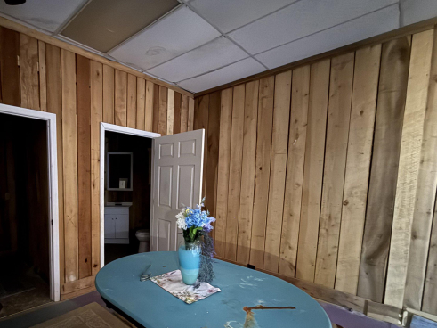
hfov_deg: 82.5
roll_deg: +0.8
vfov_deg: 67.7
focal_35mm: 19
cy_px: 204
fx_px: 240
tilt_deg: -5.0
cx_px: 154
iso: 1250
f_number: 2.2
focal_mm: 2.22
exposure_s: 1/8
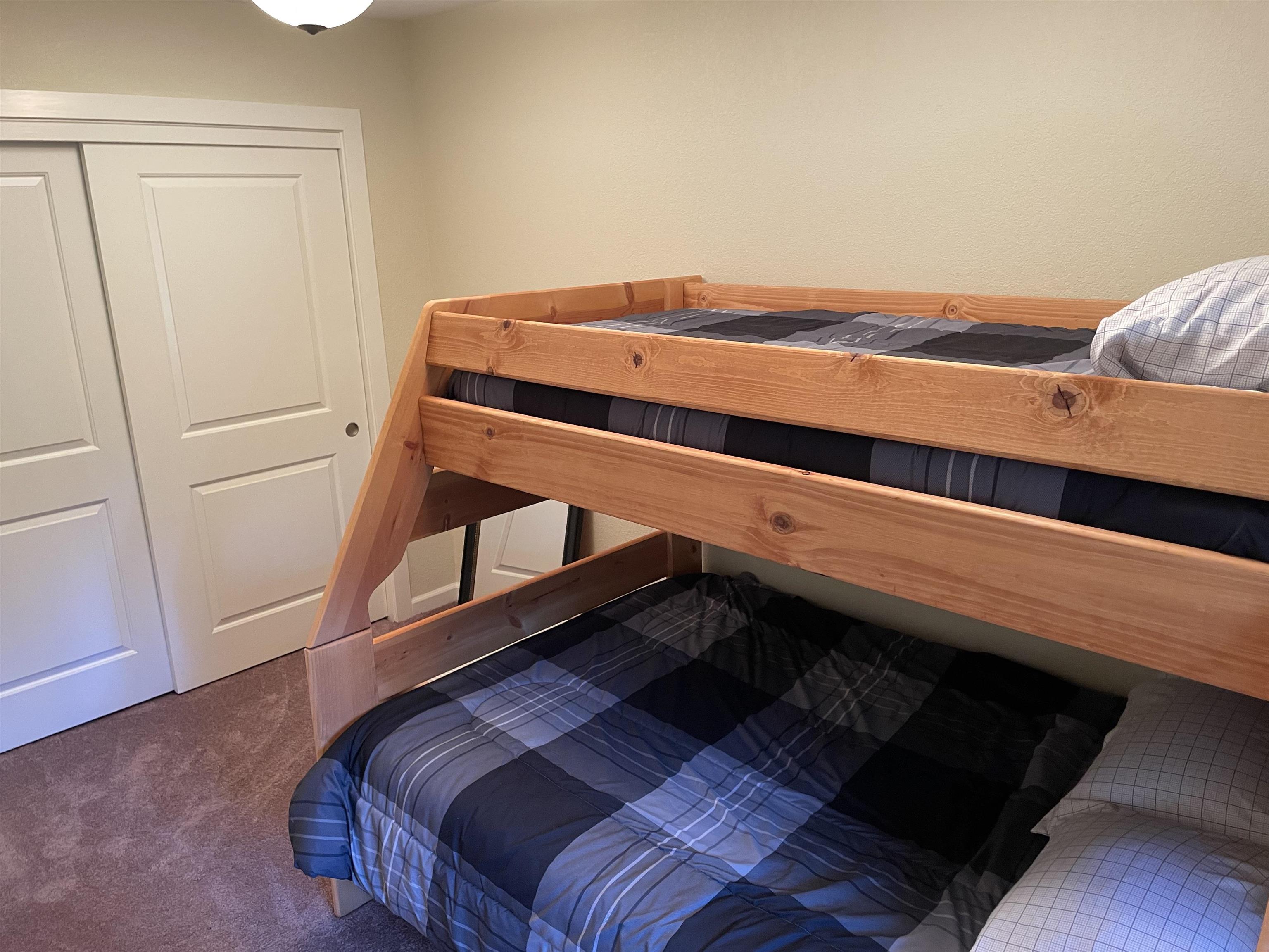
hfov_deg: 67.3
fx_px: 953
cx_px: 634
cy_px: 476
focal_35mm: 26
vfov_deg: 53.1
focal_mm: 4.2
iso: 250
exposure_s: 1/60
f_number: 1.6
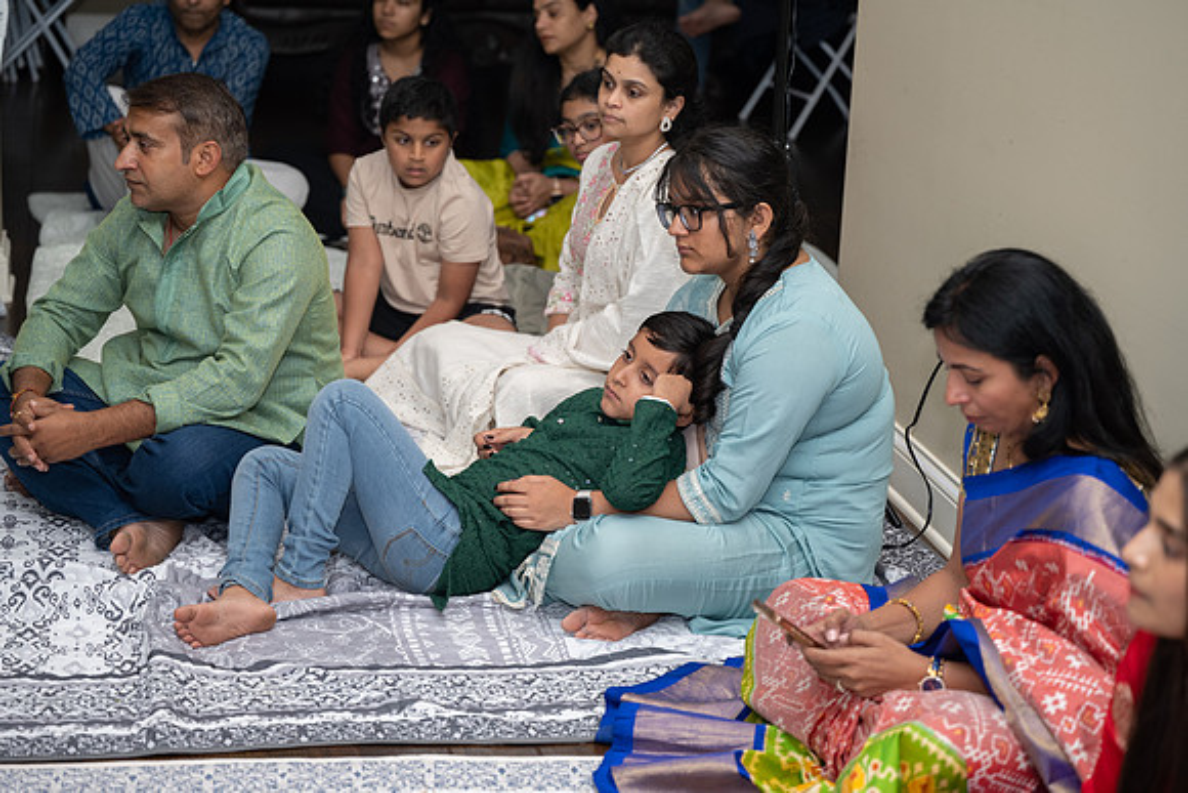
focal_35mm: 71
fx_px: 2335
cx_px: 594
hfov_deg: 28.6
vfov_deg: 19.3
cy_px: 396
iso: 500
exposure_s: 1/200
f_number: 2.8
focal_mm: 70
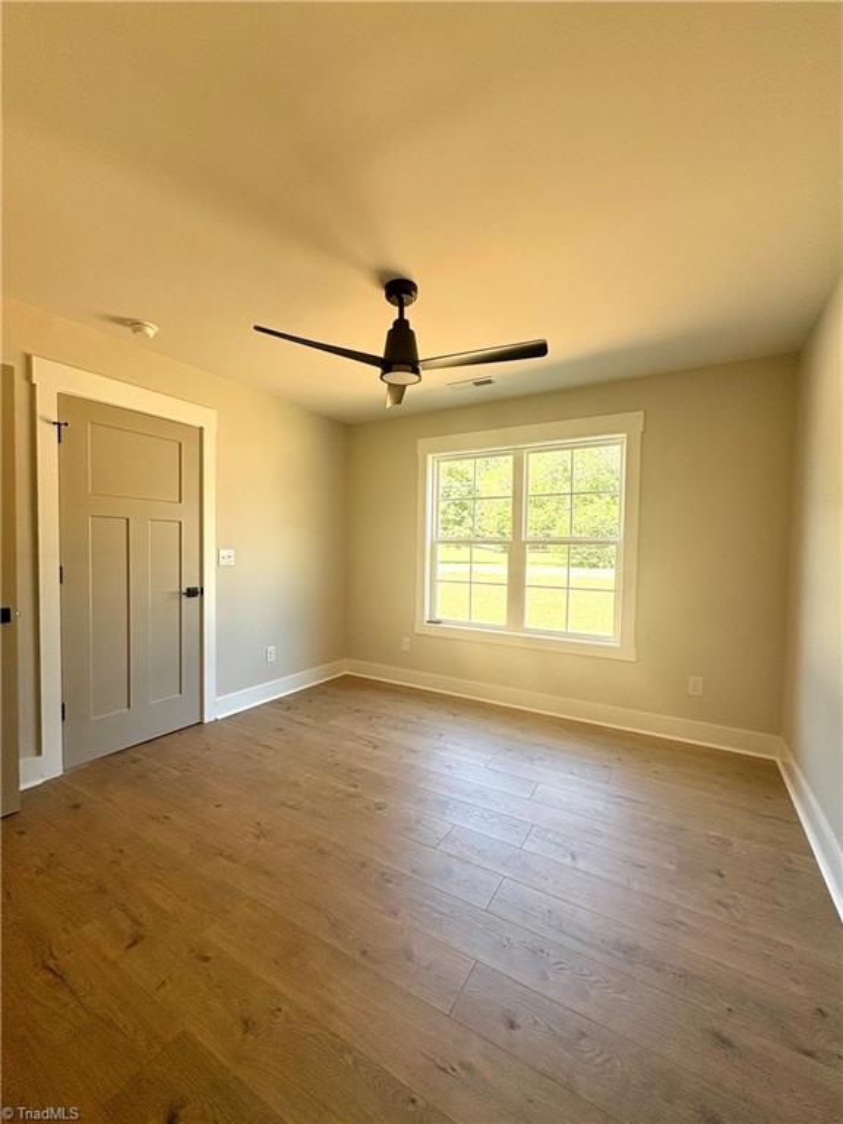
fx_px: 455
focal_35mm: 14
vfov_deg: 102.1
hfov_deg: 85.7
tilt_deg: -1.1
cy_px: 562
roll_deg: -1.4
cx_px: 422
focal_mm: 2.22
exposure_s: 1/133
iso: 64
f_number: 2.2
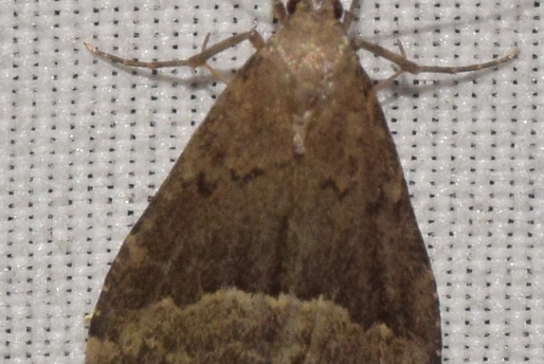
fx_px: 5915
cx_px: 249
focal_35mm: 391
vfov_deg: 3.5
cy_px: 165
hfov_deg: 5.3
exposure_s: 1/160
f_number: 14
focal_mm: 140
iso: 500
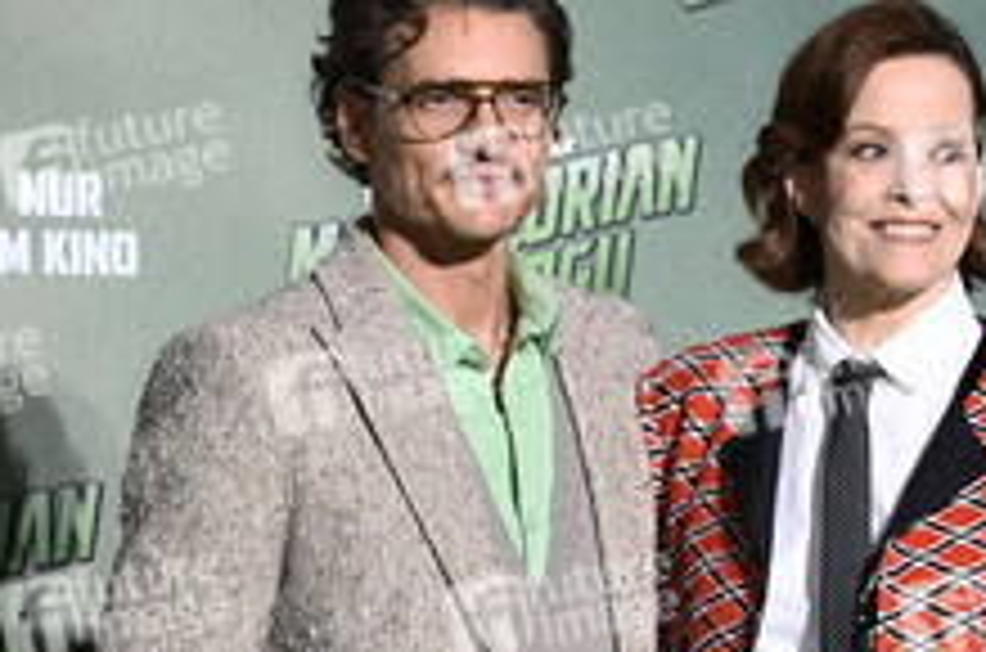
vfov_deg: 4.1
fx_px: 9019
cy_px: 495
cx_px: 894
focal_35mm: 330
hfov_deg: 6.2
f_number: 5.6
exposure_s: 1/250
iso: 640
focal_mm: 160
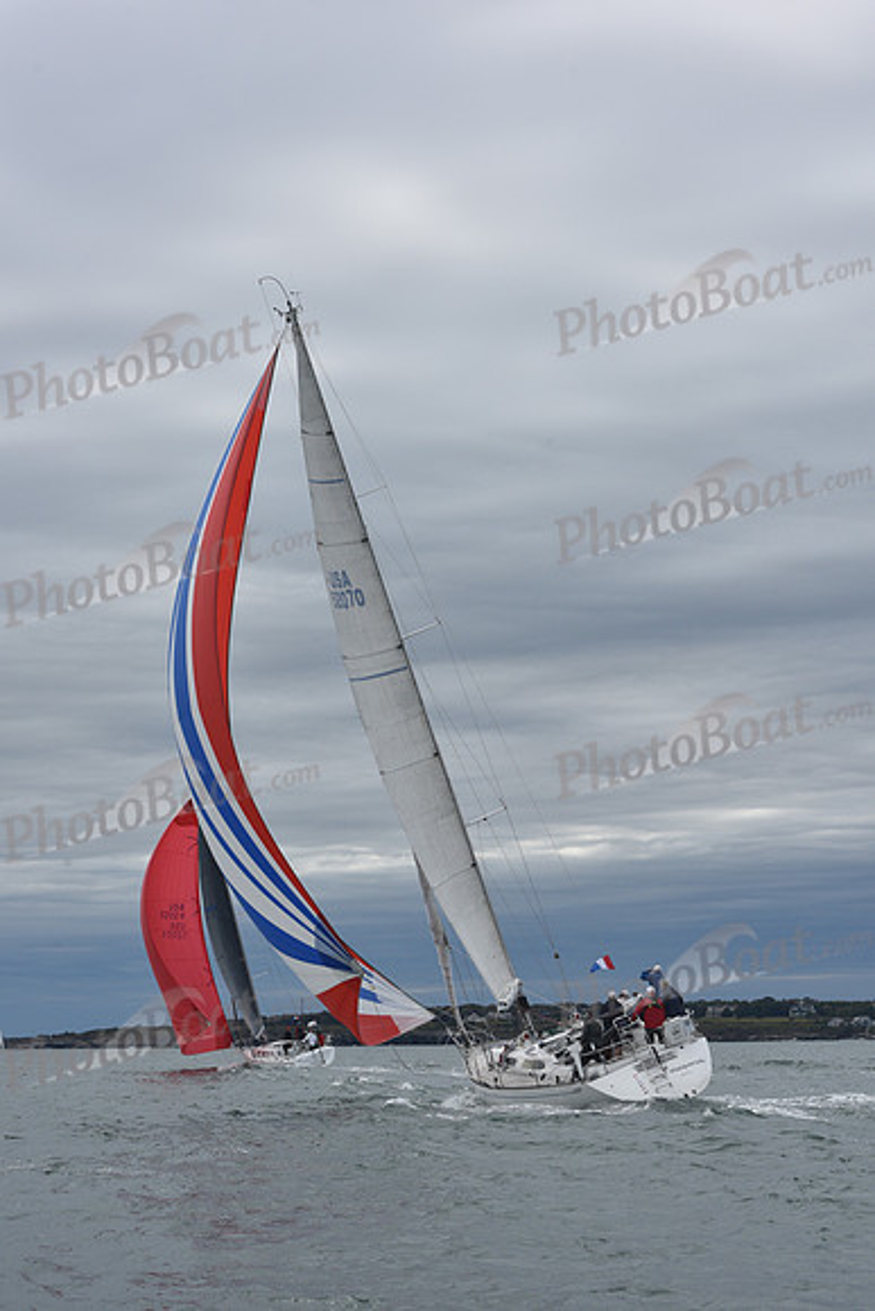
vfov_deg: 28.8
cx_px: 438
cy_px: 656
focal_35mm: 70
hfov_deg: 19.5
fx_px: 2550
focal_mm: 70
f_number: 10
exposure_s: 1/1000
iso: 320
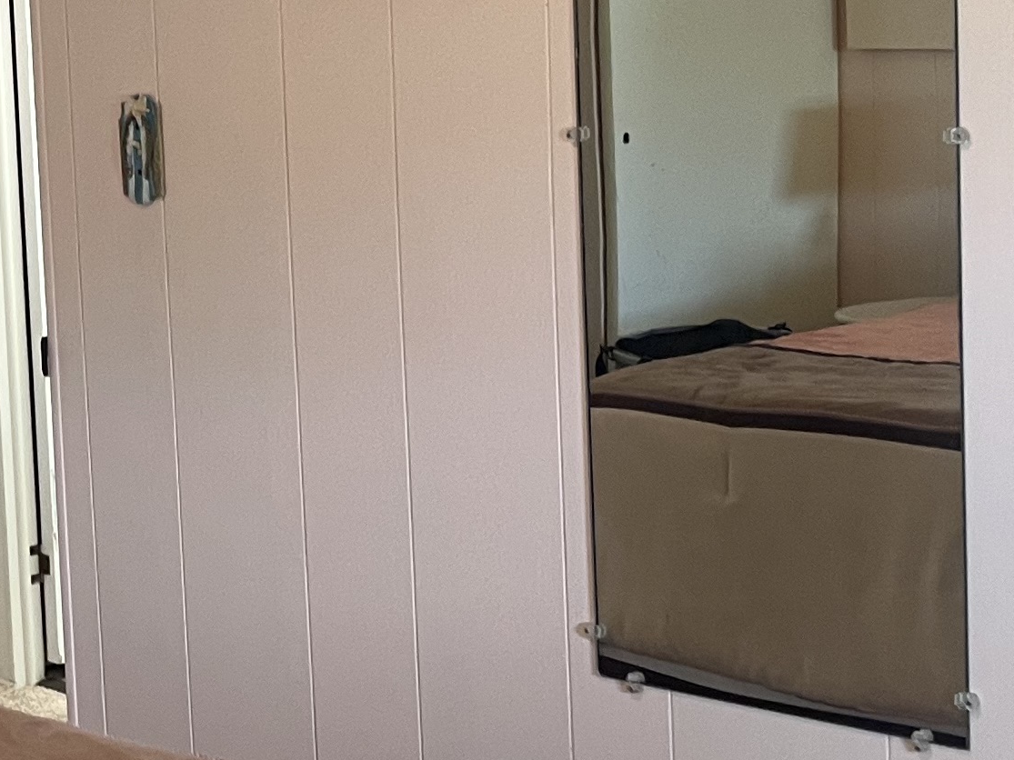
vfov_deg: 15.7
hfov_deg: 20.2
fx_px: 2753
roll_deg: +3.1
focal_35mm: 94
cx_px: -11
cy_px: 305
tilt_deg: -9.2
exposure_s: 1/60
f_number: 1.5
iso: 125
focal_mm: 5.7
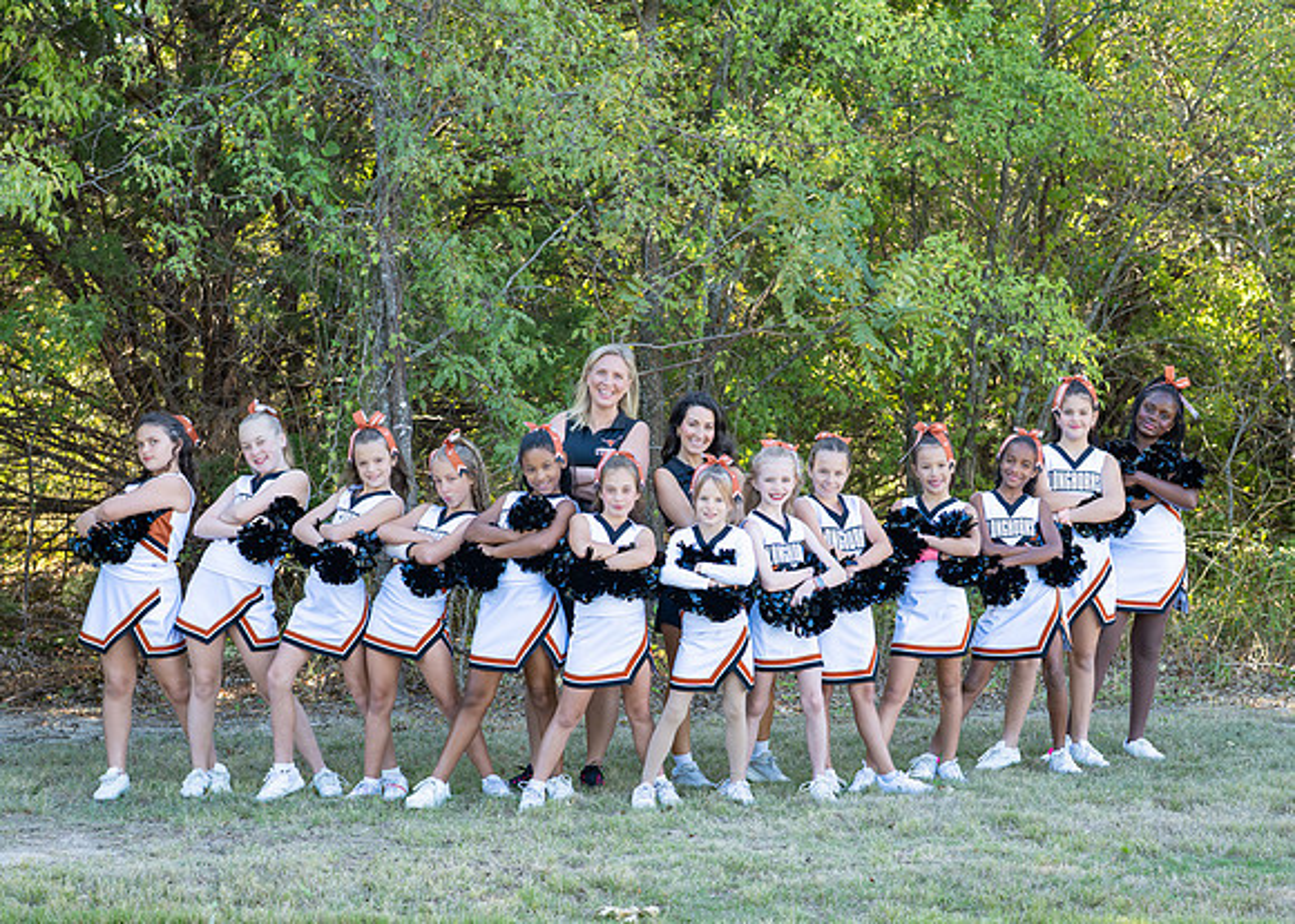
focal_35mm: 69
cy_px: 572
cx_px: 627
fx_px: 2548
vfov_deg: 20.5
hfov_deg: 28.5
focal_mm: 50
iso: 800
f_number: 4
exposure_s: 1/640
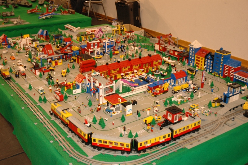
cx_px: 124
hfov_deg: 42.4
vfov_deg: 28.9
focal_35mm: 46
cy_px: 82
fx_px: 320
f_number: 4
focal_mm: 31
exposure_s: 1/100
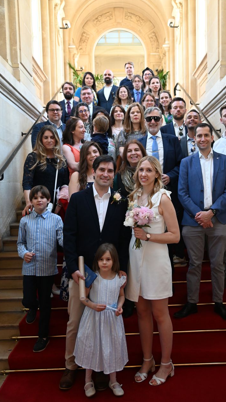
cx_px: 133
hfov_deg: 34.6
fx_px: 362
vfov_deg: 58.0
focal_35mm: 34
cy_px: 200
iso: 2000
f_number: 4
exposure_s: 1/125
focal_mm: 32
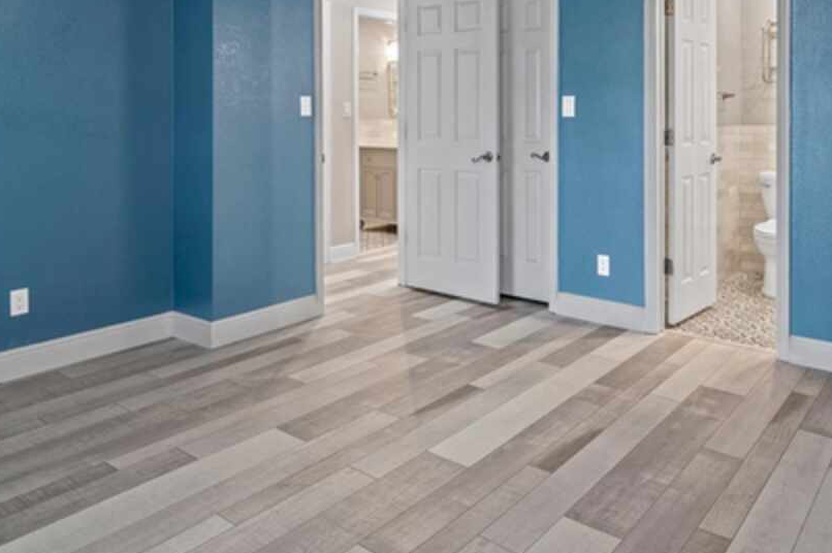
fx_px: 623
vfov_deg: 46.0
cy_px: 133
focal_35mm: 27
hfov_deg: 67.0
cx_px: 483
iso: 320
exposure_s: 3.2
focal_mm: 17
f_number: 8
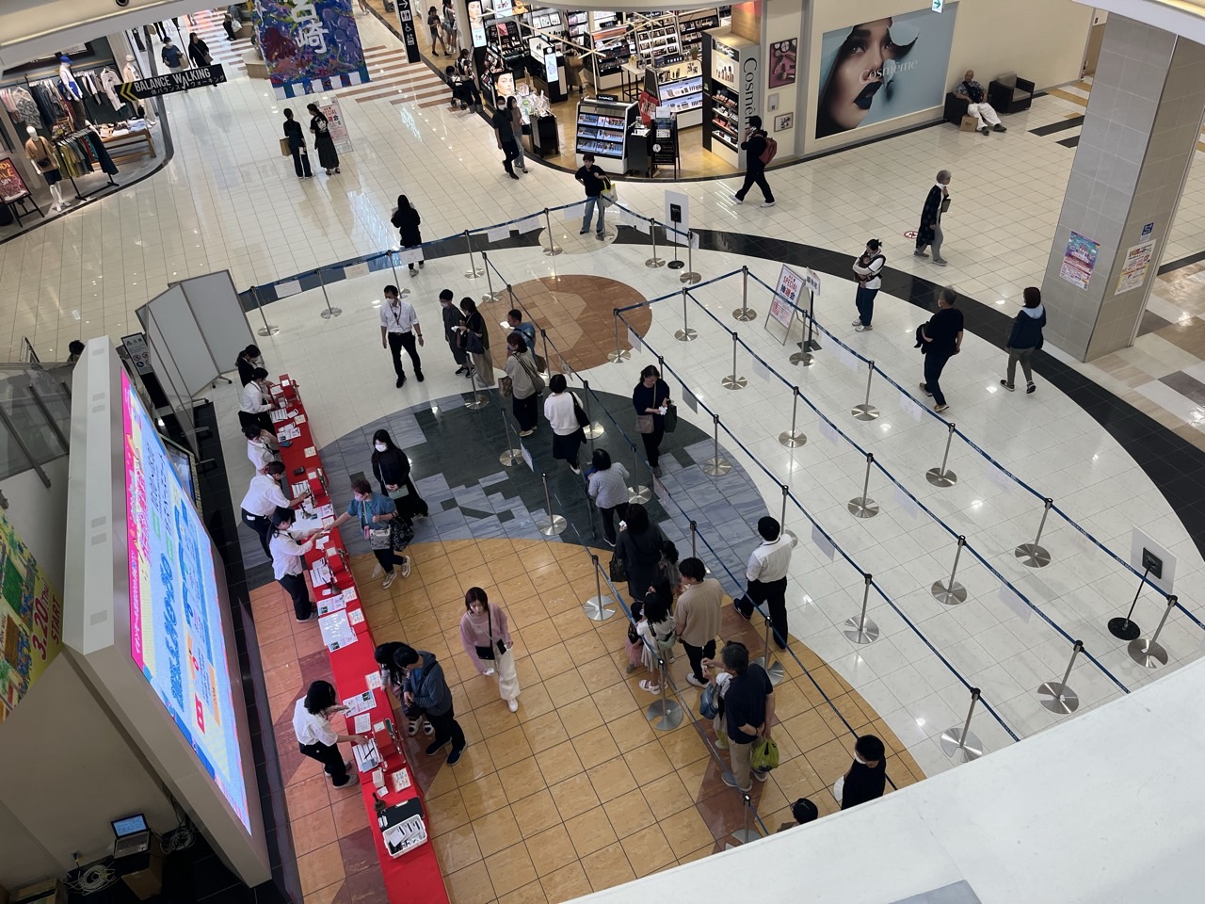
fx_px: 905
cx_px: 602
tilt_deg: -40.8
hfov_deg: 67.3
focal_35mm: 26
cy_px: 452
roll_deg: +5.9
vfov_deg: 53.1
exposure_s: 1/120
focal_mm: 5.1
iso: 64
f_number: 1.6
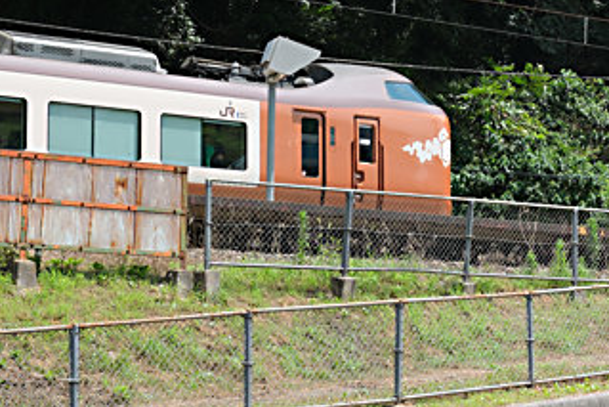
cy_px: 59
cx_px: 641
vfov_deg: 10.5
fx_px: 2200
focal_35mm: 130
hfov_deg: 15.4
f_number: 5.6
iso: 400
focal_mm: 36.2
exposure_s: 1/750
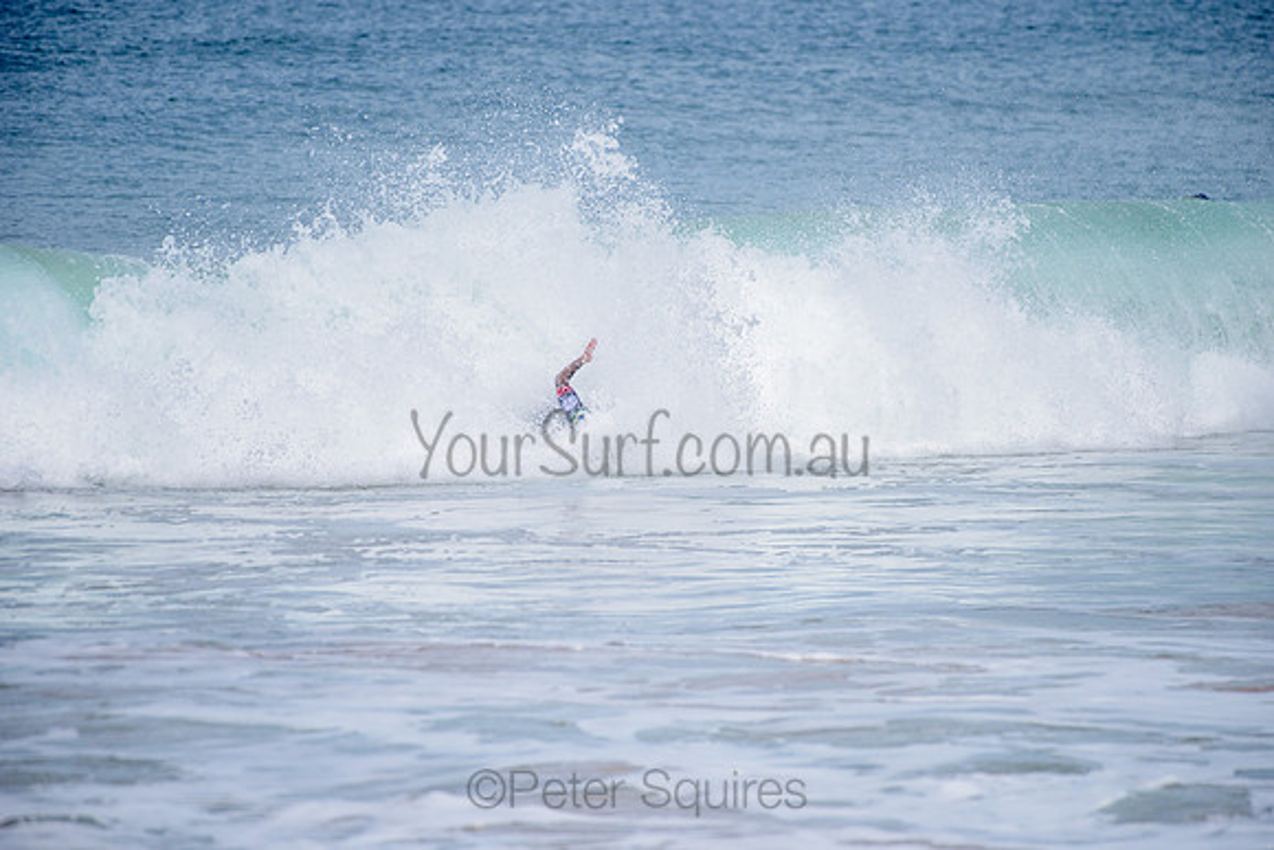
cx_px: 637
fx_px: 17698
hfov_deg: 4.1
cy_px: 425
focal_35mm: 500
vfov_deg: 2.8
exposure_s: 1/2000
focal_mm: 500
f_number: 5.6
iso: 250
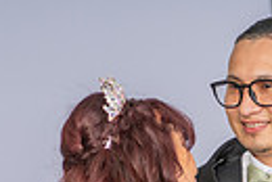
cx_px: 209
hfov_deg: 6.6
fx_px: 2368
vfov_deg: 4.3
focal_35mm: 313
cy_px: 365
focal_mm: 70
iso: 500
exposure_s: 1/200
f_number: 3.5
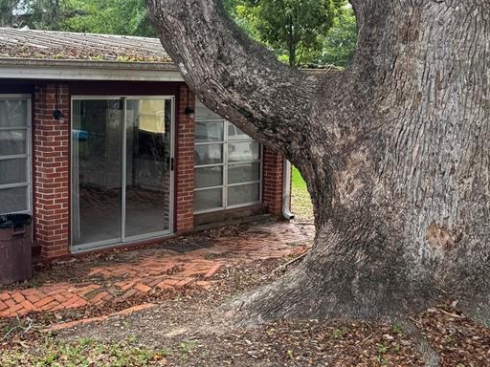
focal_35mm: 48
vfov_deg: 30.2
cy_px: 162
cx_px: 154
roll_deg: -0.3
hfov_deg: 39.1
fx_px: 679
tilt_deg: -6.3
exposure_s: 1/390
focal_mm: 6.76
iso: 80
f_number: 1.78
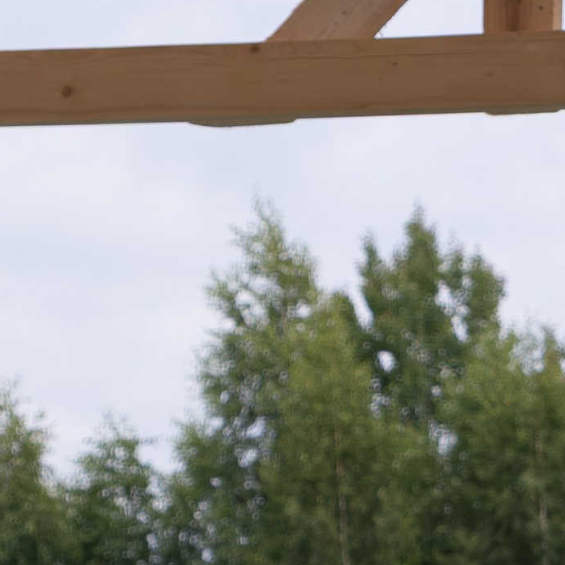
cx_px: 600
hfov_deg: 6.4
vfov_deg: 6.4
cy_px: 776
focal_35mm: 272
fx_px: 5023
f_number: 4
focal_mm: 38.8
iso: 160
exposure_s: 1/1000
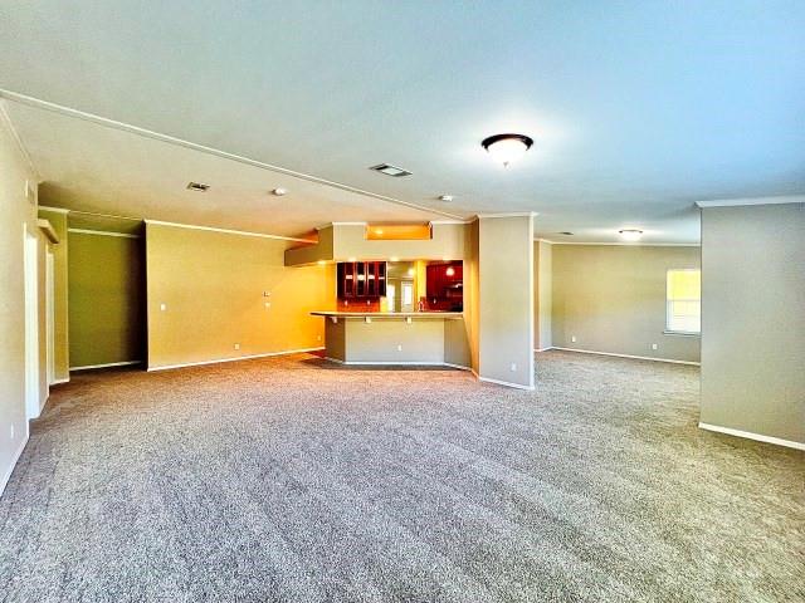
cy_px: 302
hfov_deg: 106.2
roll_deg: -0.1
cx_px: 402
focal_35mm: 13
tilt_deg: -0.4
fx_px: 302
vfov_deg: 89.9
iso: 125
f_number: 1.8
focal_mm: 1.57
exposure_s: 1/60
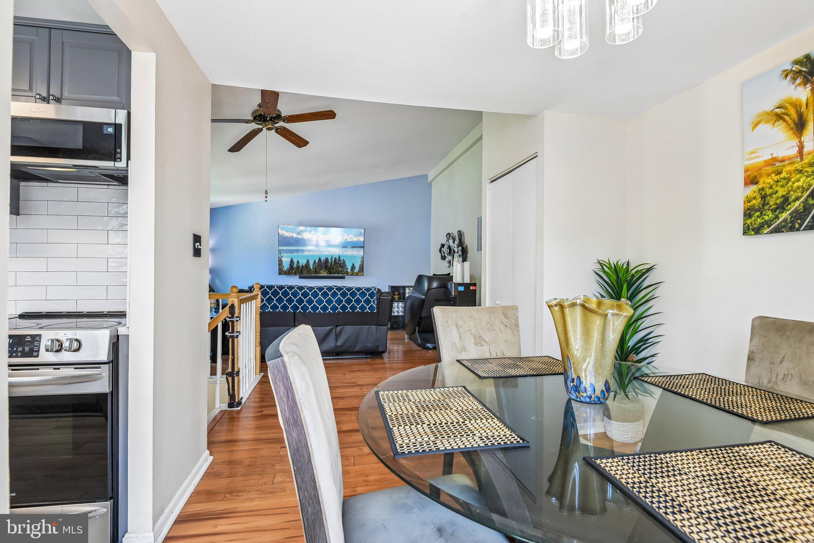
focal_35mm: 16
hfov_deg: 96.7
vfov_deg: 73.7
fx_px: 362
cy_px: 272
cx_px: 407
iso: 400
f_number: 8
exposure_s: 1/15
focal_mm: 16
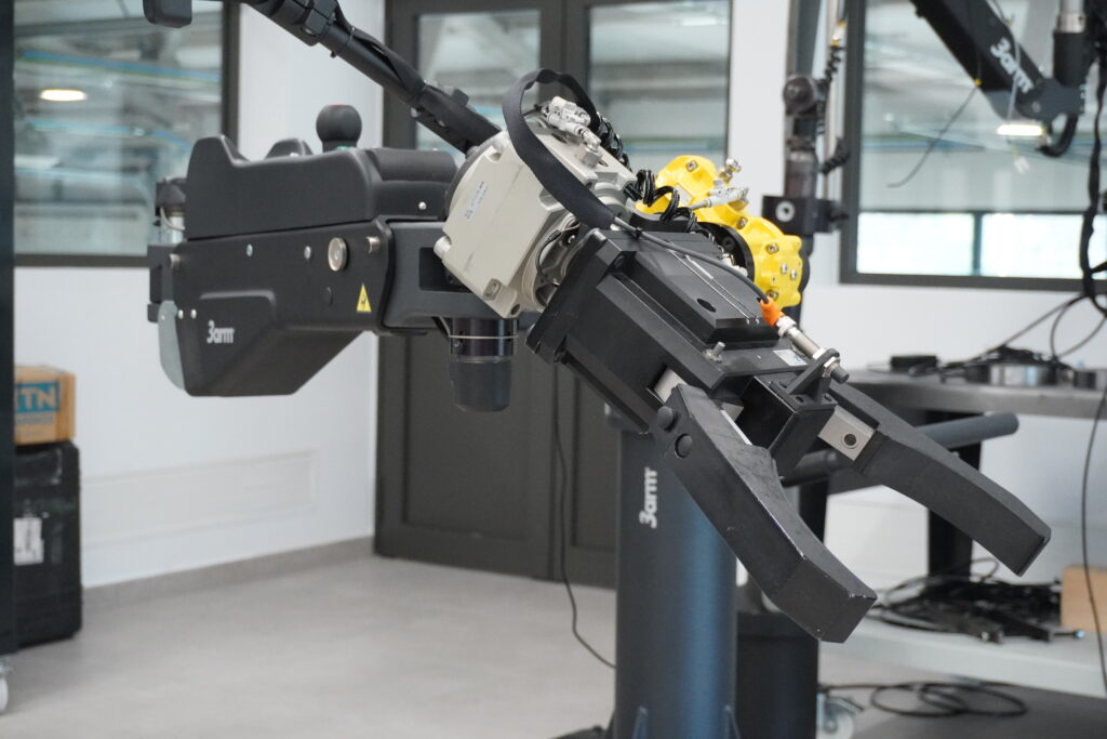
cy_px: 370
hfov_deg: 33.4
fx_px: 1845
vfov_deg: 22.6
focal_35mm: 60
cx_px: 554
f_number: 5.6
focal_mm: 40
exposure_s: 1/160
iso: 4000
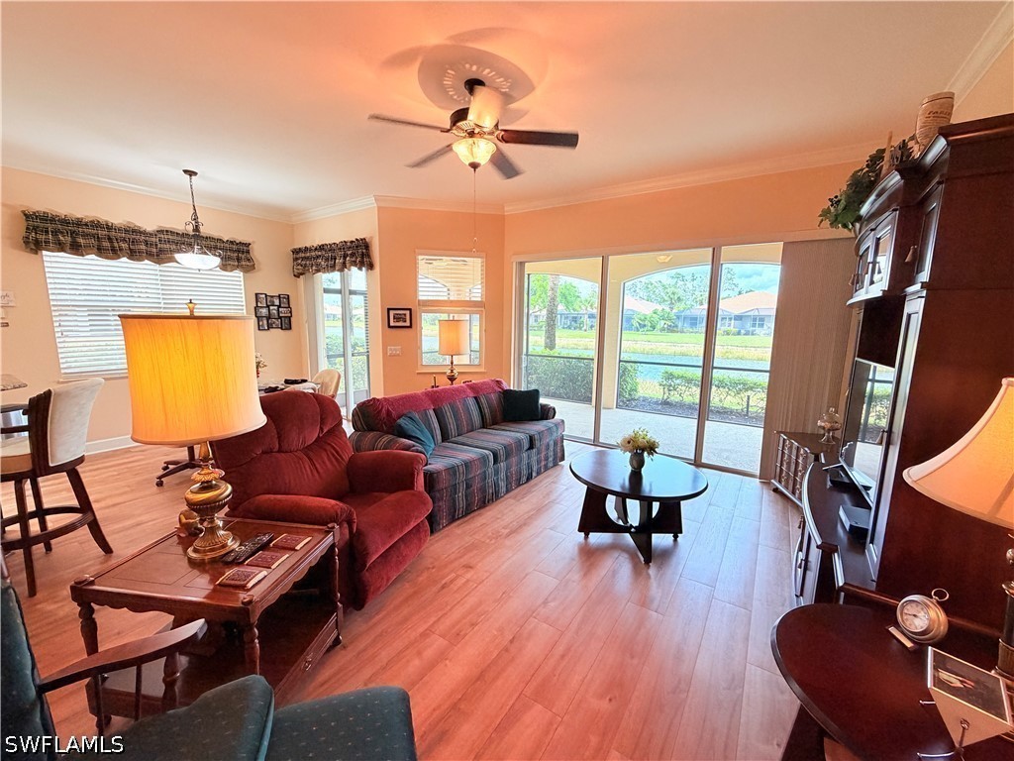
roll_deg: +0.6
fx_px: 410
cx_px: 507
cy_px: 380
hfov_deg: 102.1
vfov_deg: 85.7
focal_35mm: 14
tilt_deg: -8.6
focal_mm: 2.22
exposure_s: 1/120
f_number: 2.2
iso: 200
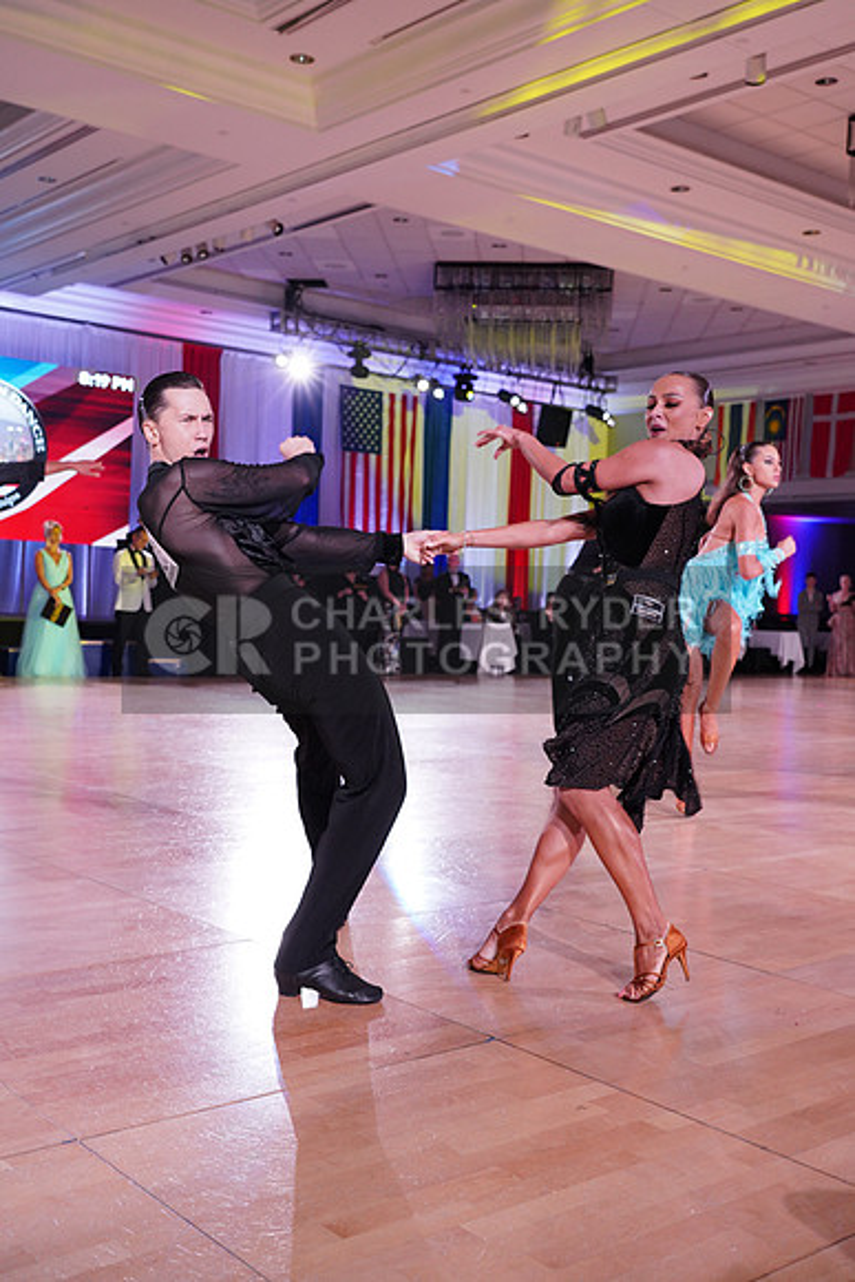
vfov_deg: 51.9
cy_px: 641
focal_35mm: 37
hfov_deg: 36.0
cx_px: 428
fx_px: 1317
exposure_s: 1/200
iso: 2000
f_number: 5
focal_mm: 37
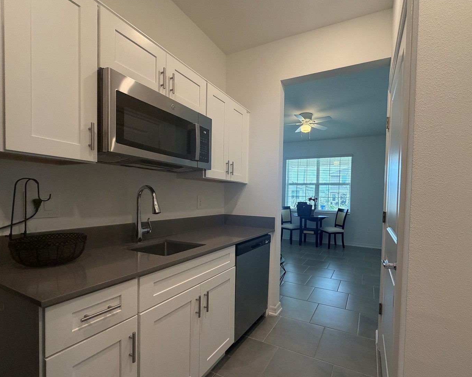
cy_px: 204
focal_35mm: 16
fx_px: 223
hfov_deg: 92.4
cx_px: 274
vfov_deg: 80.2
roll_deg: -1.0
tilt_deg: -1.9
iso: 250
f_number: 2.2
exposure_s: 1/120
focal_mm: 2.22
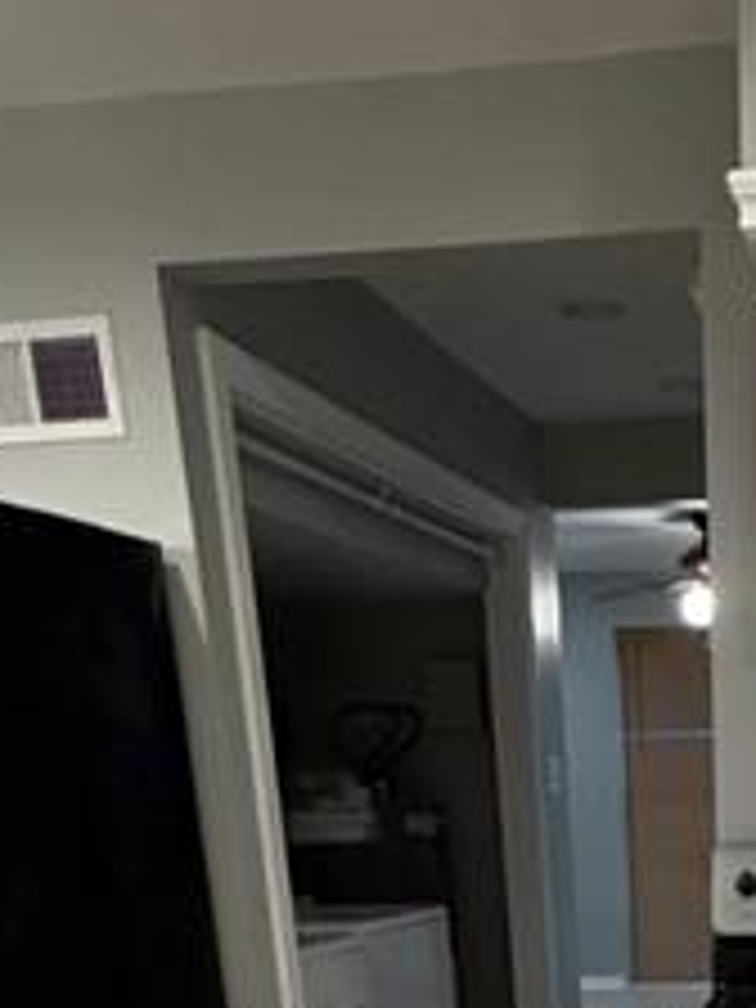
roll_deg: -0.1
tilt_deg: -18.6
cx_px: 760
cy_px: 1256
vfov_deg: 31.9
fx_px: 1398
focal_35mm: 48
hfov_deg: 28.4
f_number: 2.2
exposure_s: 1/60
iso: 400
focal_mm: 2.22
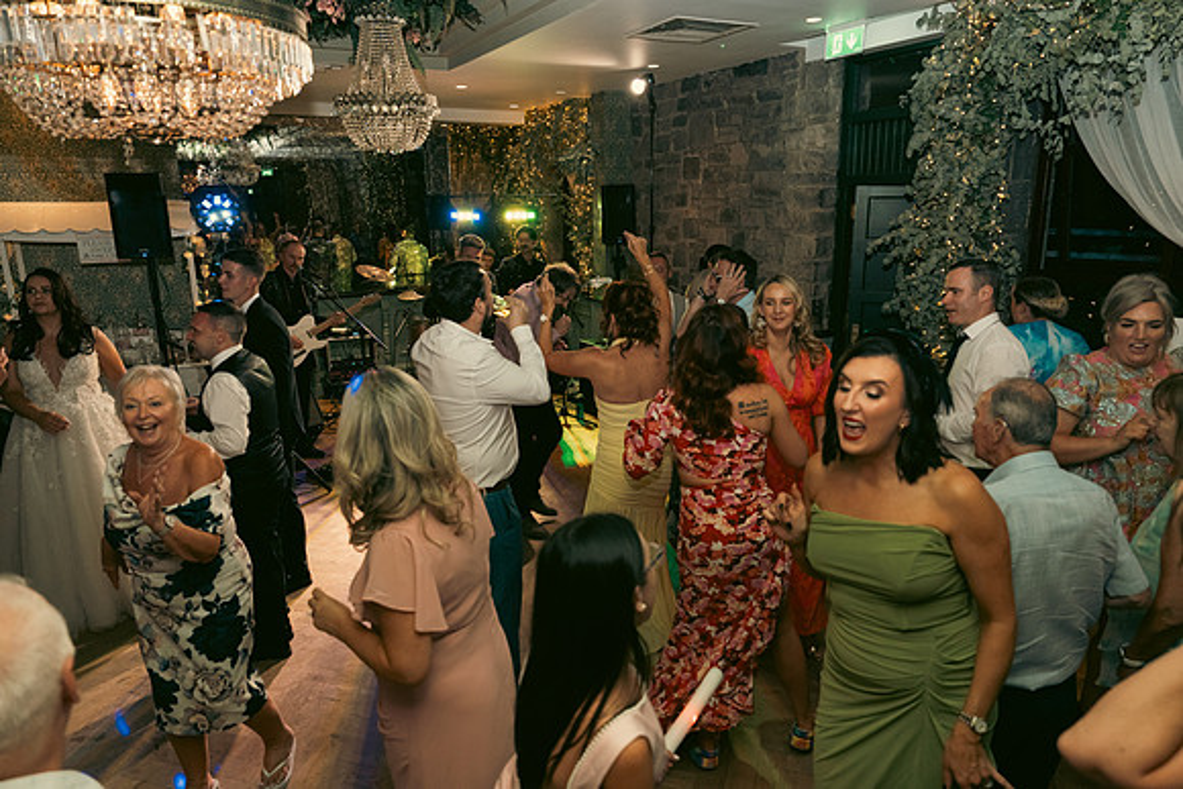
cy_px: 394
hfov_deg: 73.7
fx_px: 789
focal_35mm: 24
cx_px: 592
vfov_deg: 53.2
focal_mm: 24
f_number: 3.5
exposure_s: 1/160
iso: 2500
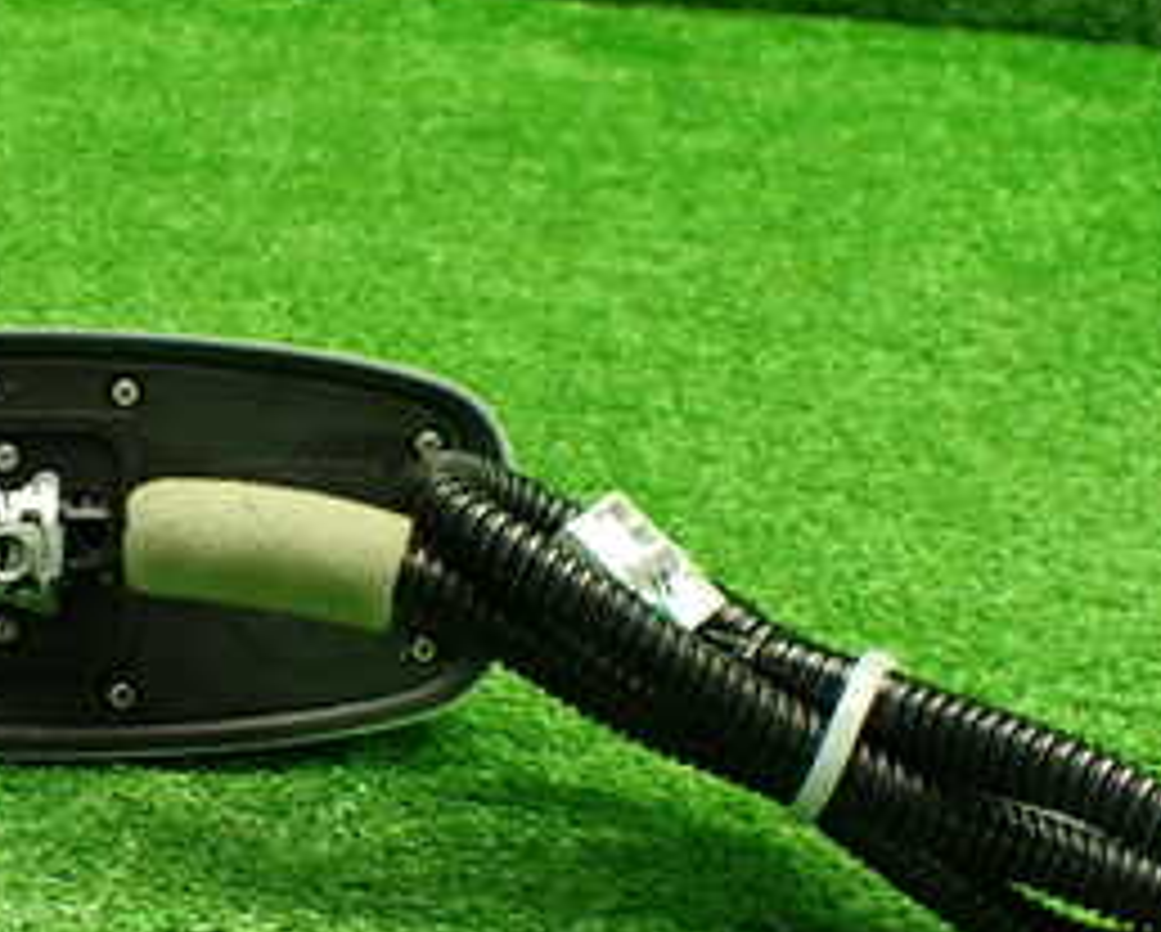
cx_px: 130
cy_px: 590
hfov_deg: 27.0
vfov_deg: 22.5
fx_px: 2339
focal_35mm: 68
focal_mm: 5.4
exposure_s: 1/100
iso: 800
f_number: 2.3
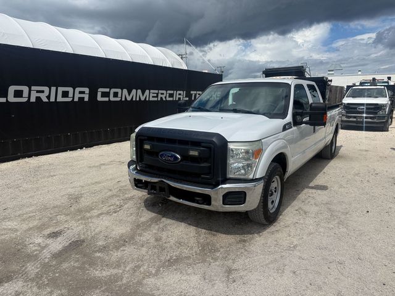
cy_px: 148
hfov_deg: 71.6
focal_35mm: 24
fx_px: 274
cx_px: 198
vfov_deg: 56.8
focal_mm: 6.76
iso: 80
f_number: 1.78
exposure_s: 1/7353
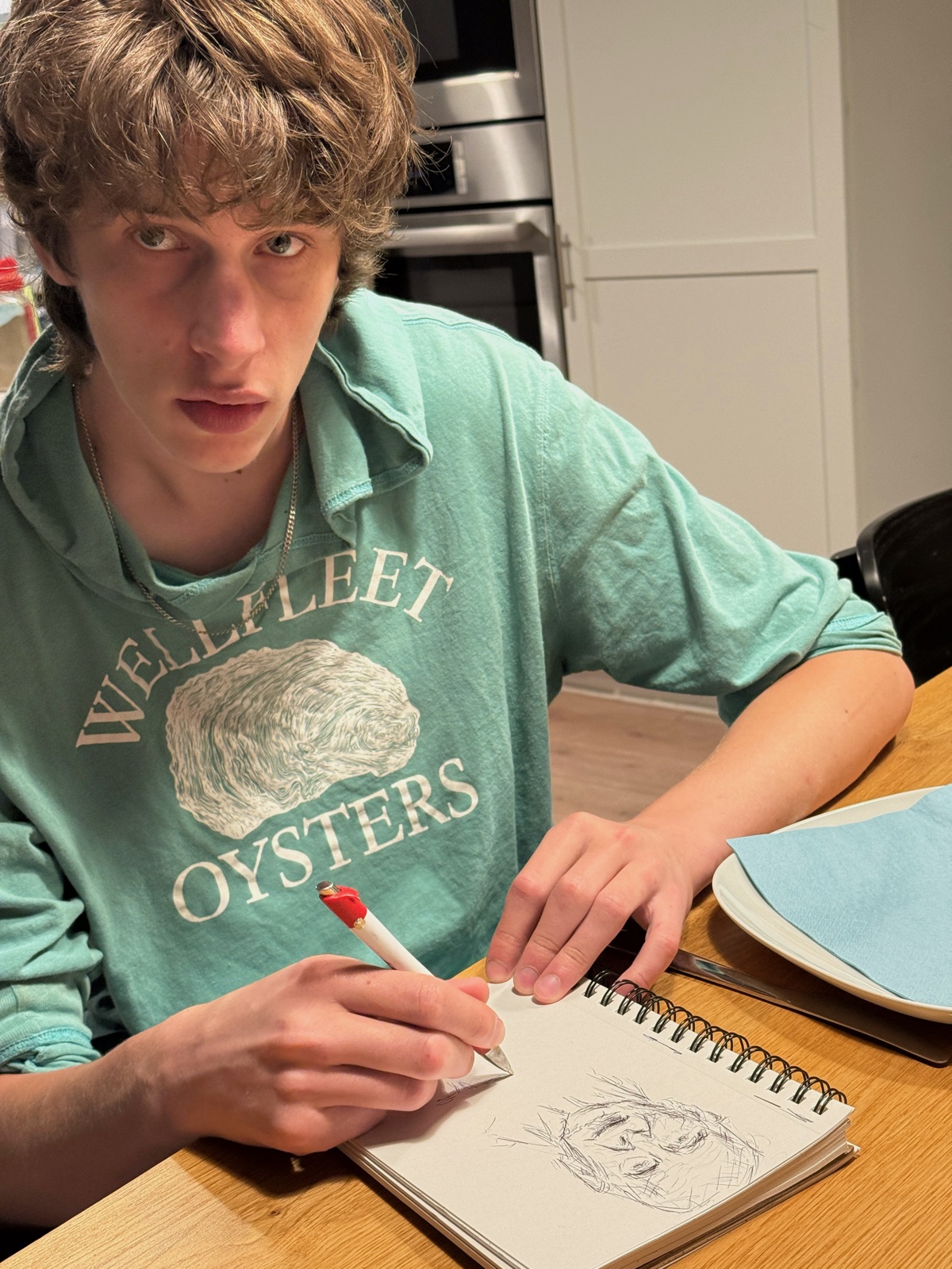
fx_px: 1760
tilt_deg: -15.7
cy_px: 634
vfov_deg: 39.7
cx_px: 476
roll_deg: +5.7
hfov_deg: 30.3
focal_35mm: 48
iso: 250
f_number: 1.78
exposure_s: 1/40
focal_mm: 6.76
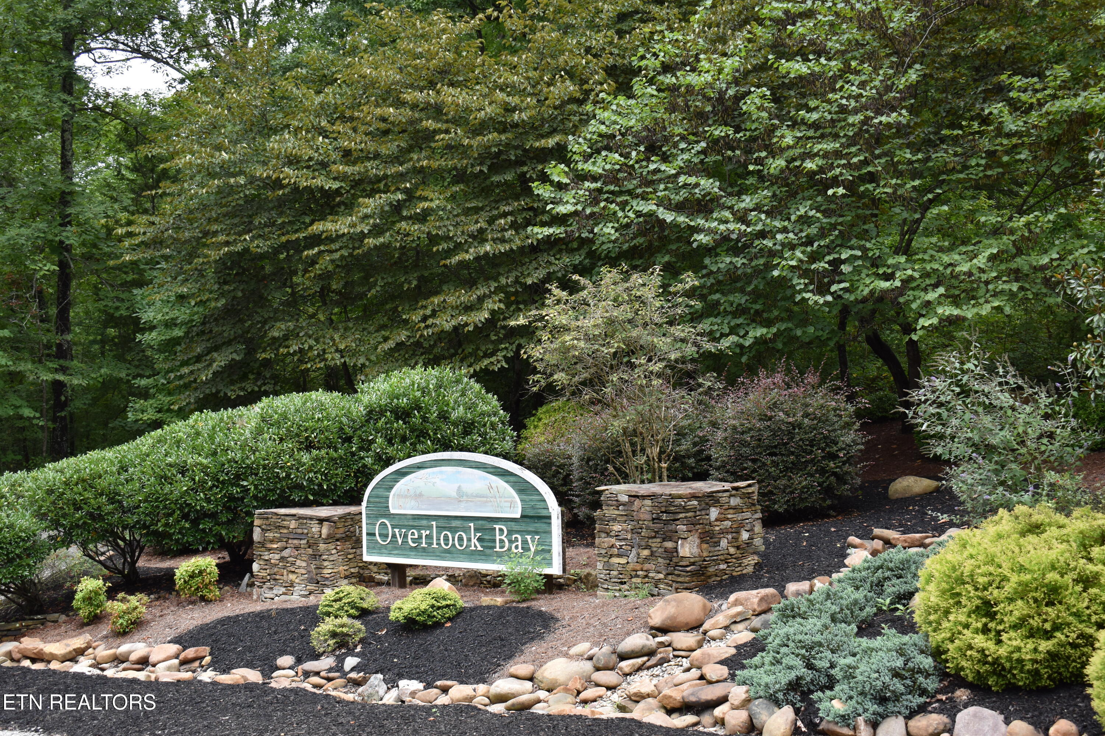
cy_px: 368
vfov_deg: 29.9
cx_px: 552
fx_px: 1381
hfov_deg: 43.6
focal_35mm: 45
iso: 280
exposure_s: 1/250
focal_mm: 30
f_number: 5.6
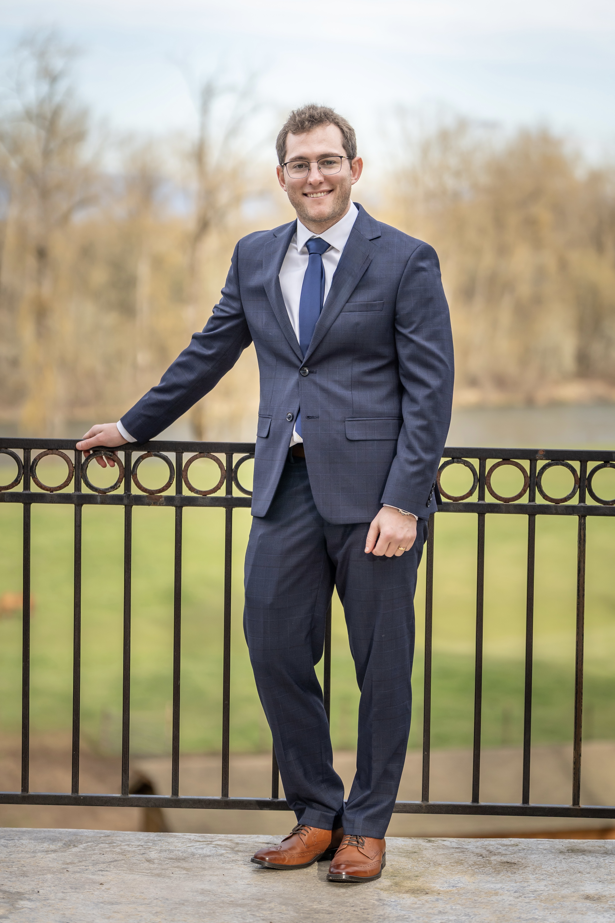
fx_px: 2562
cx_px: 308
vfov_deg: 20.4
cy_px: 462
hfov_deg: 13.7
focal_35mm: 100
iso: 640
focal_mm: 100
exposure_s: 1/2000
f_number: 2.8
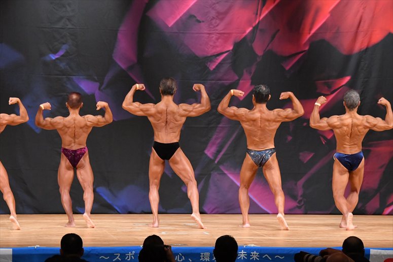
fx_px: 1997
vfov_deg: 7.5
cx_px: 196
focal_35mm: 183
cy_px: 131
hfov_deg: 11.2
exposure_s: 1/400
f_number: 5.6
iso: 6400
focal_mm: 122
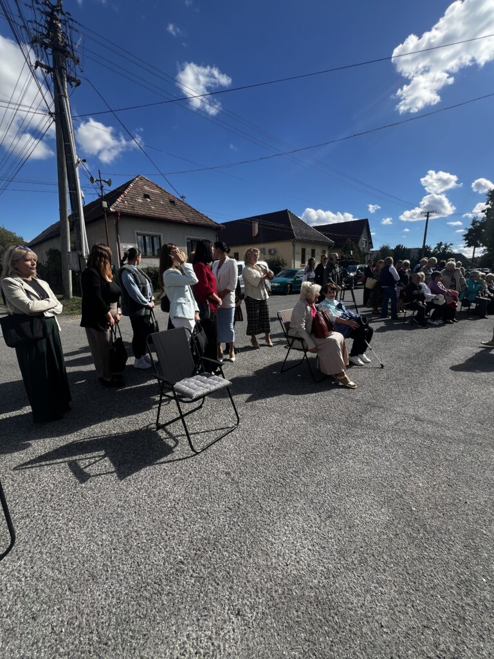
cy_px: 330
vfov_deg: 106.2
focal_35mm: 13
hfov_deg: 89.9
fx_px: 247
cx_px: 247
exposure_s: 1/1155
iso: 32
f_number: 1.8
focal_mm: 1.57
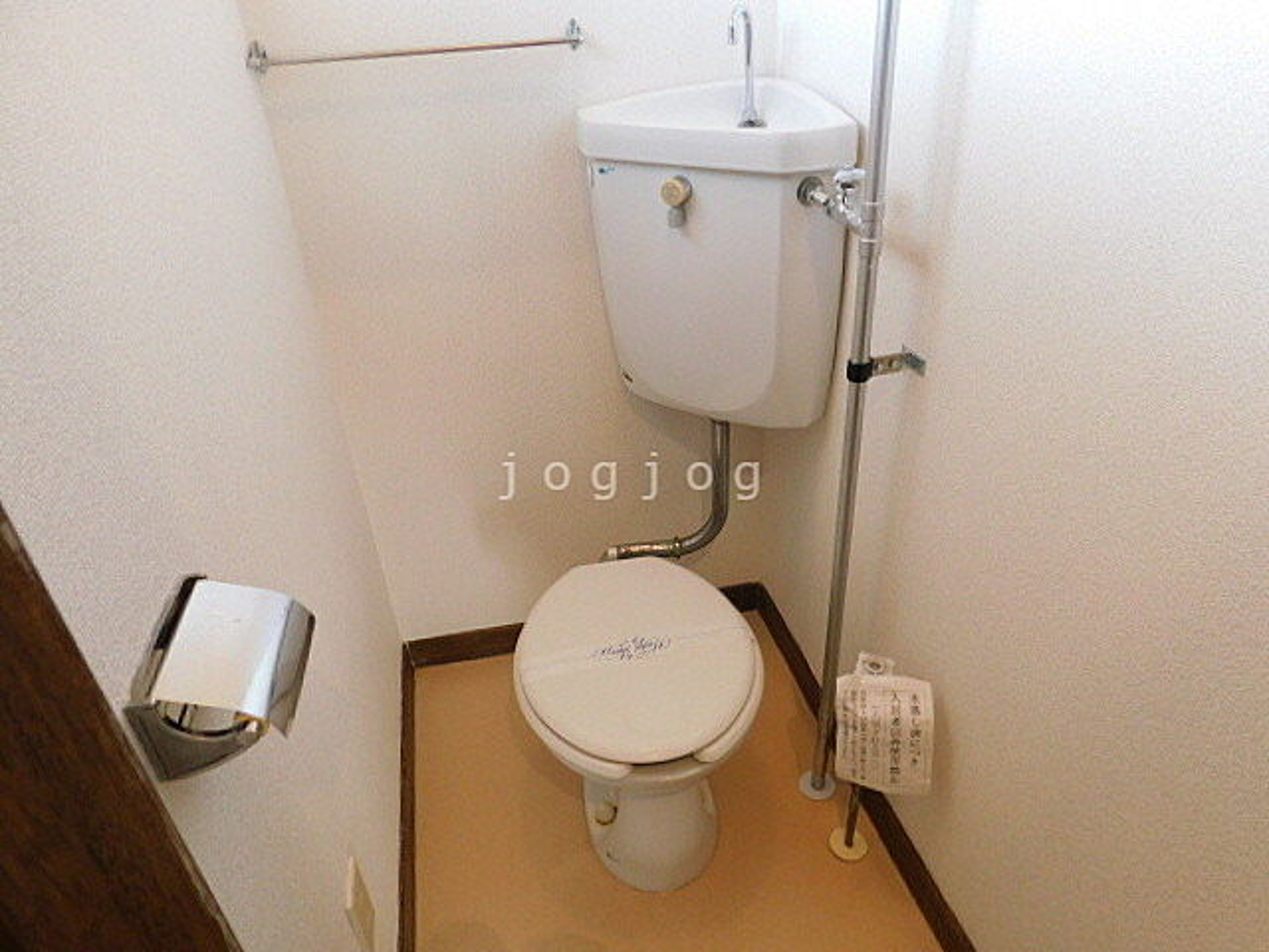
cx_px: 634
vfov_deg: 58.9
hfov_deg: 73.9
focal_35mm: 23
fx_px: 843
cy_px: 476
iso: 160
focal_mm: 4
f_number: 3
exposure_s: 1/30
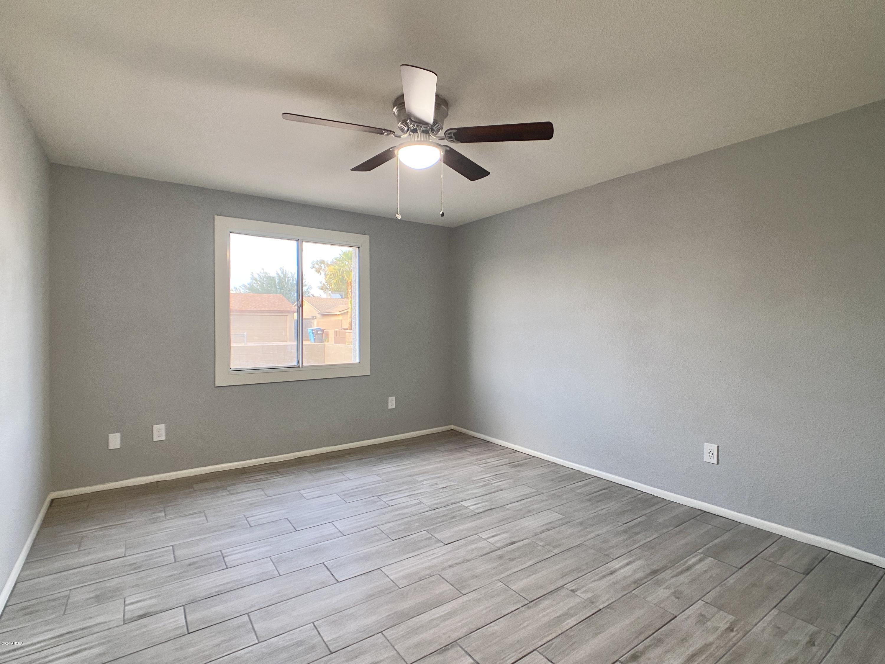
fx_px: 665
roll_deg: +0.2
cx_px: 442
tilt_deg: -1.2
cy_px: 332
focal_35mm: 26
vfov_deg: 53.1
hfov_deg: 67.3
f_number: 1.8
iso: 100
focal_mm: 4.25
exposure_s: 1/60
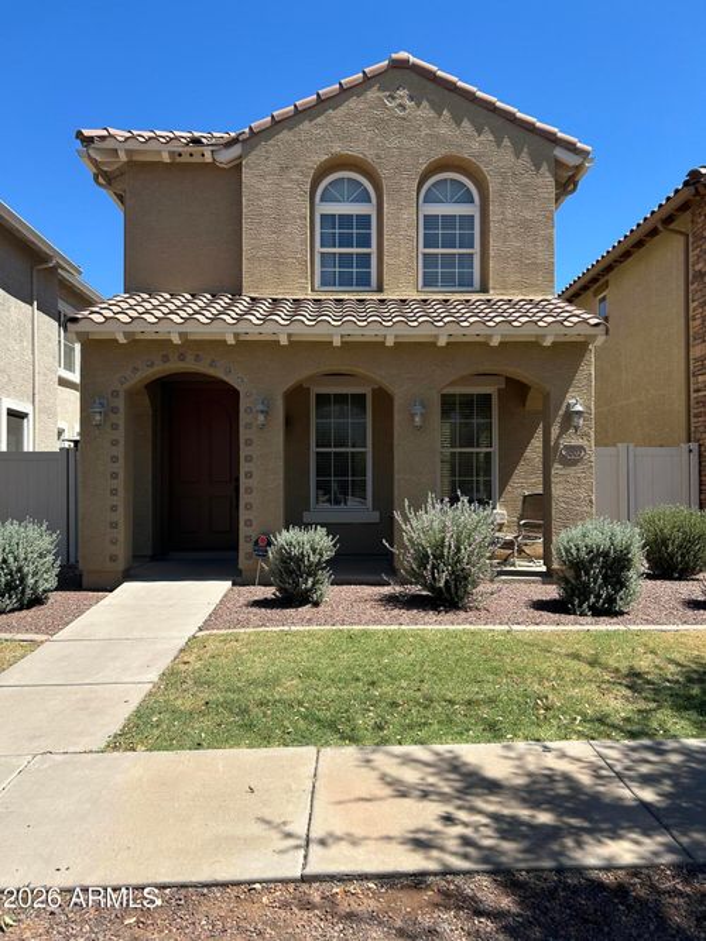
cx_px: 353
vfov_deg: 67.3
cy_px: 470
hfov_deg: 53.0
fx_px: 707
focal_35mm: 26
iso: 50
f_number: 1.5
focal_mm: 5.7
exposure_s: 1/3165
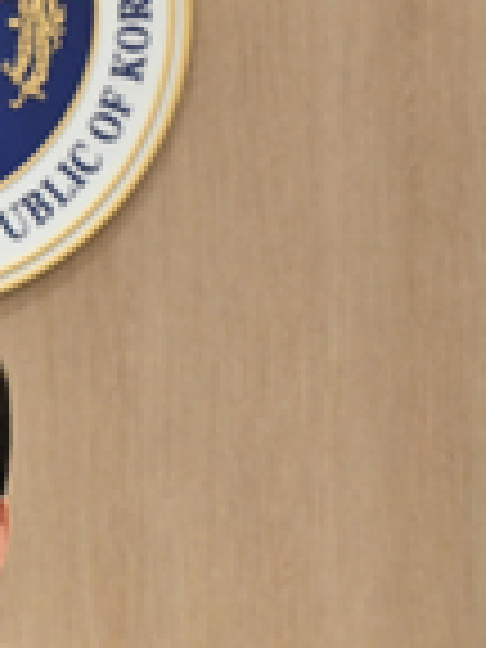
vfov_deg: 6.0
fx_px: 6177
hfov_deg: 4.5
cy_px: 421
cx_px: -144
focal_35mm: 330
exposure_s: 1/160
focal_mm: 88
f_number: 7.1
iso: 4000
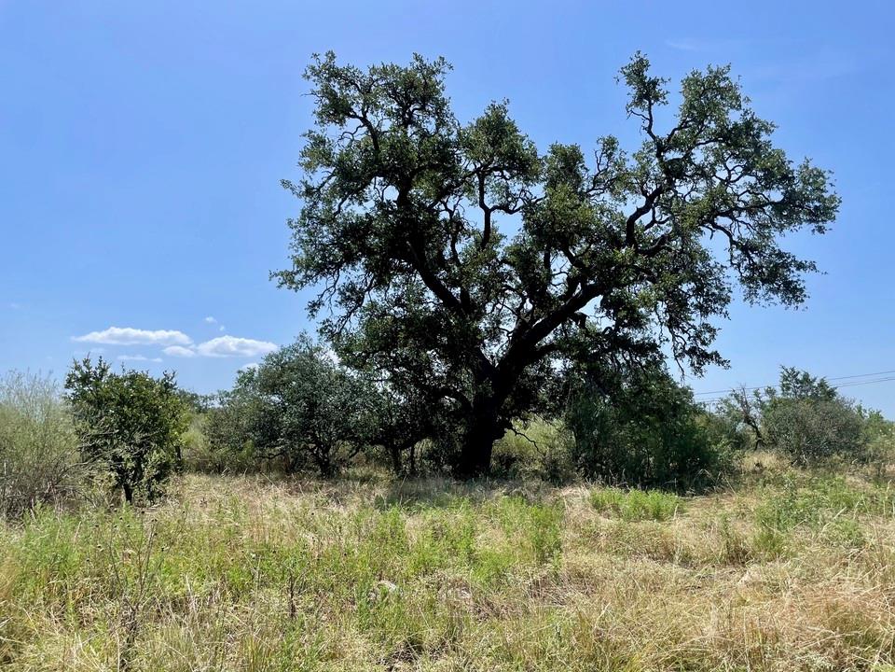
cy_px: 336
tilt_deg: +8.5
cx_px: 448
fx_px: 672
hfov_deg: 67.3
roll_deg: +1.2
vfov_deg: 53.1
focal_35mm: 26
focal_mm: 4.2
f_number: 1.6
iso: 32
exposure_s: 1/4000
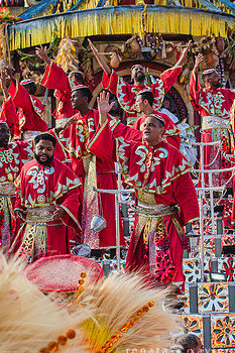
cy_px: 174
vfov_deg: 17.6
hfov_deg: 11.8
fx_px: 1137
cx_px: 177
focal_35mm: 116
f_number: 5.6
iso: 400
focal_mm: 70
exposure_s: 1/1600
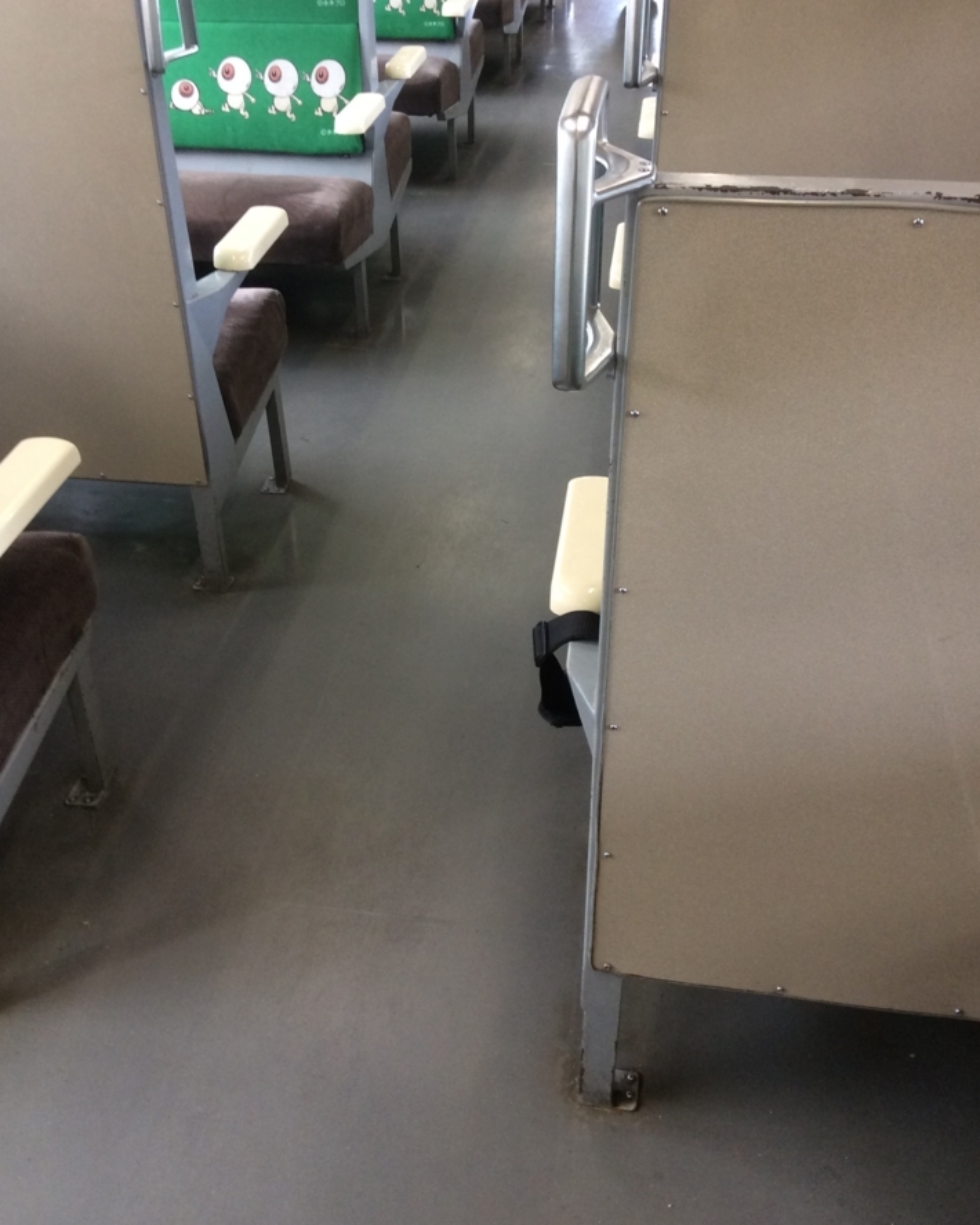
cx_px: 466
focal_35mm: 36
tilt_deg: -31.8
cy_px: 540
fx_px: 1305
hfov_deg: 41.2
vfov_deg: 50.2
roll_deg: +0.9
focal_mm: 3.3
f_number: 2.4
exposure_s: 1/24
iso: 80
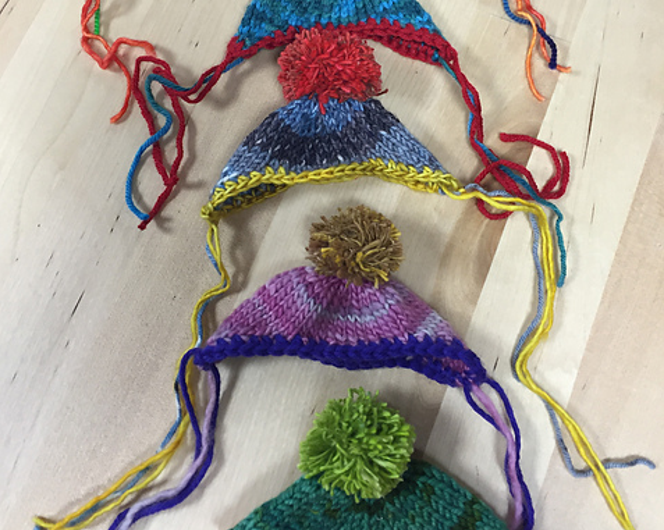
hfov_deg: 48.0
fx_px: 746
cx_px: 333
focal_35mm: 38
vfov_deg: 38.6
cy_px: 167
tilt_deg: -73.5
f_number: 2.2
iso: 64
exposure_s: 1/30
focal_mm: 4.15
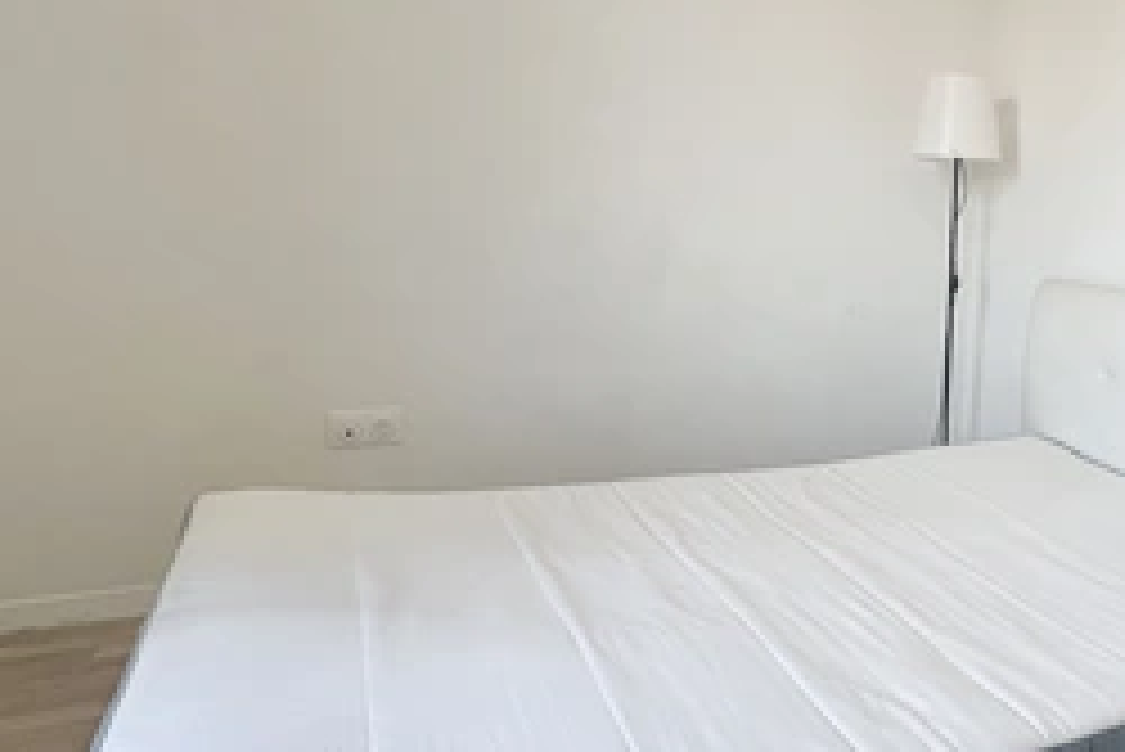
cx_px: 1019
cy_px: 338
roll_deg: -3.9
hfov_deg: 52.7
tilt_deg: -6.3
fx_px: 969
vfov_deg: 42.3
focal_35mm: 31
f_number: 2.2
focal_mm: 2.22
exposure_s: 1/125
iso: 40
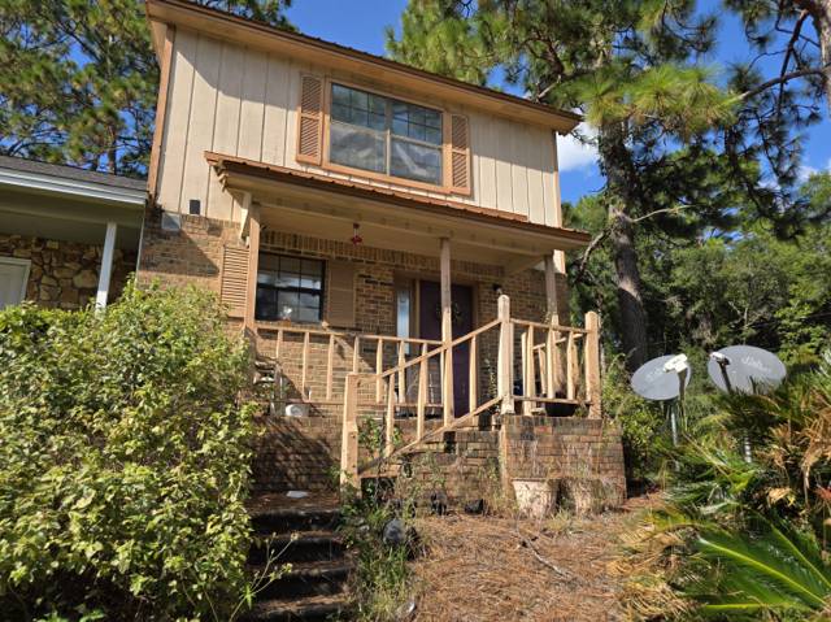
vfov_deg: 58.8
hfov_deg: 74.0
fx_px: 552
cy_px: 311
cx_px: 416
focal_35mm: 23
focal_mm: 6.3
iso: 80
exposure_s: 1/3255
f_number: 1.7
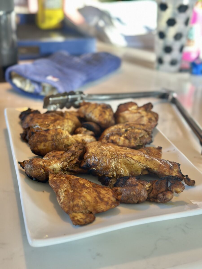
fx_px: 373
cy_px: 134
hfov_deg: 30.3
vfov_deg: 39.7
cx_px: 101
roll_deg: -1.3
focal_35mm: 48
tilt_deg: -26.8
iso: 250
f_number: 1.78
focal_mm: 6.86
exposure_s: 1/60
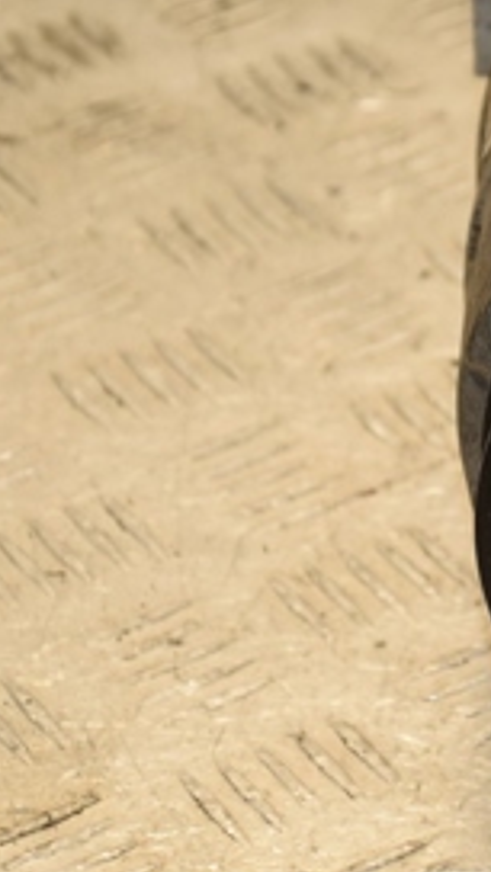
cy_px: 256
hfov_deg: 5.3
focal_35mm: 229
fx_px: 5300
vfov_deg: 9.4
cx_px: 674
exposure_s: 1/160
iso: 800
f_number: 5.3
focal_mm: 62
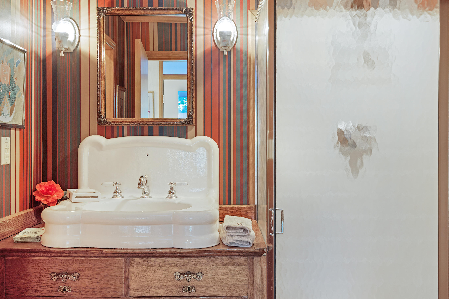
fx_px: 412
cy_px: 151
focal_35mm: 33
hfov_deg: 57.2
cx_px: 221
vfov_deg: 40.0
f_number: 10
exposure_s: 2.5
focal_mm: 32
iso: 250
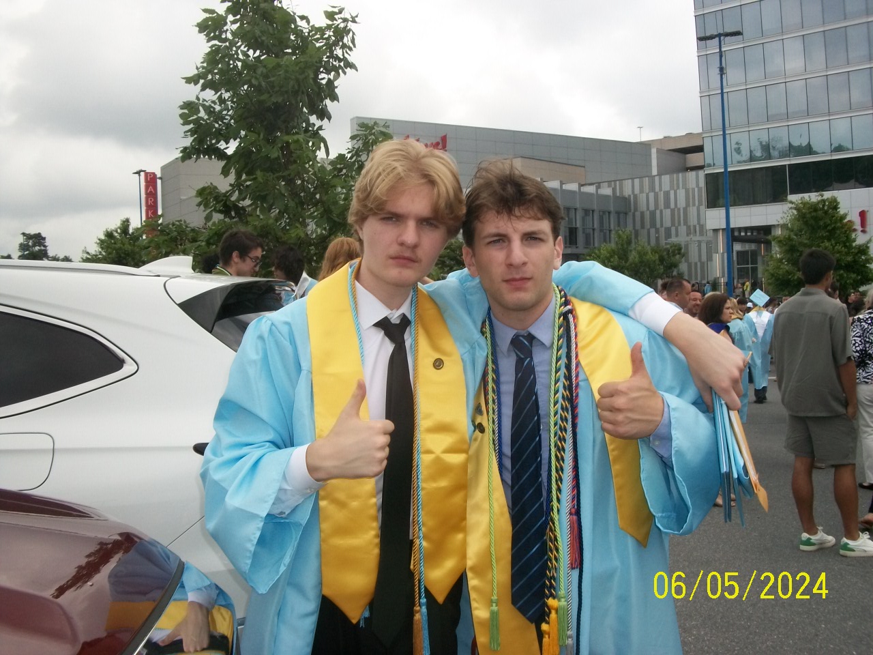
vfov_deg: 44.2
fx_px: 807
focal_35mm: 32
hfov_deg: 56.8
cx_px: 436
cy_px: 328
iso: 80
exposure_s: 1/320
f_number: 5.5
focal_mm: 5.7
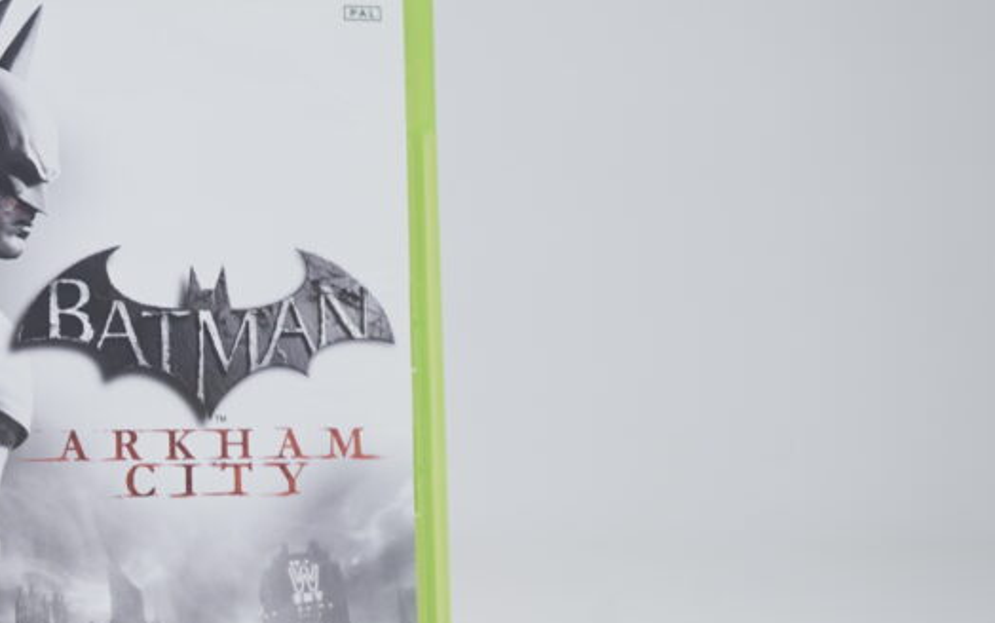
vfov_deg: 14.4
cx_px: 30
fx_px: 2469
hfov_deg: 22.0
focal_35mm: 91
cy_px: 393
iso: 100
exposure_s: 1/6
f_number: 5.6
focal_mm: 39
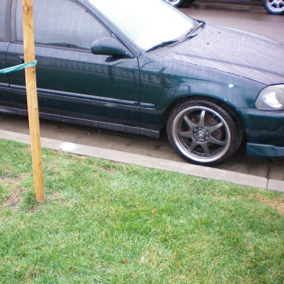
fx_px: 418
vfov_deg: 37.6
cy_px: 142
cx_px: 114
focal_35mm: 45
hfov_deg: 37.4
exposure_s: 1/60
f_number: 3.1
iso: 160
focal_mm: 6.3
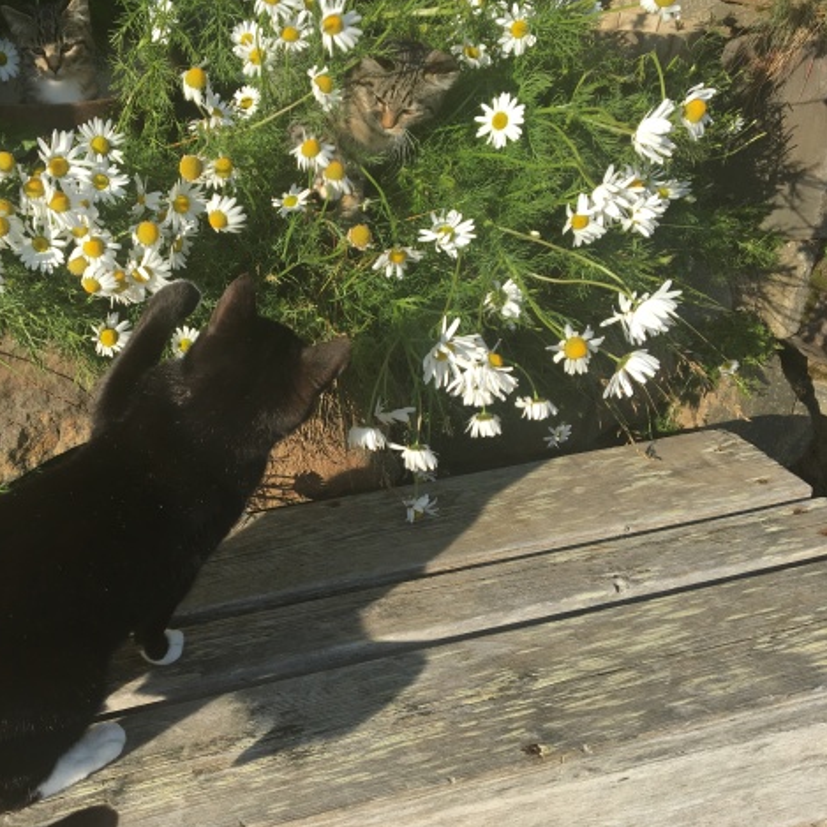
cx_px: 266
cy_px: 421
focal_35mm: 35
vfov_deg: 47.2
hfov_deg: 46.4
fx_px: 946
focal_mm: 4.15
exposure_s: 1/927
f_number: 2.2
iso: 25
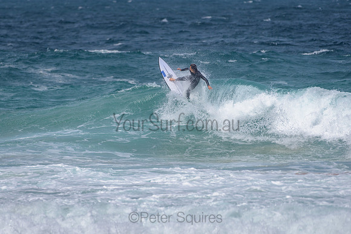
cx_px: 136
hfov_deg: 3.4
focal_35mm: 613
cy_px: 129
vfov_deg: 2.2
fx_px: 5981
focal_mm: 500
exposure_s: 1/2000
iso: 90
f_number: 5.6
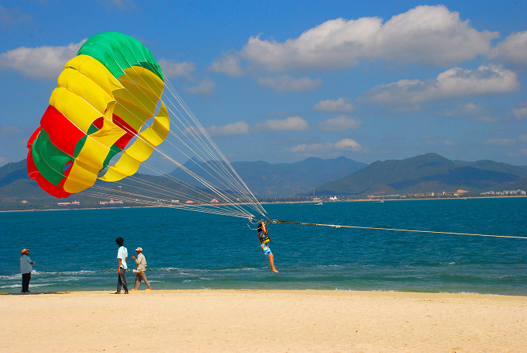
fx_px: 1055
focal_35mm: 72
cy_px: 176
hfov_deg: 28.0
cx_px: 264
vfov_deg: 19.0
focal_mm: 48
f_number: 13
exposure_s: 1/500
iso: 320
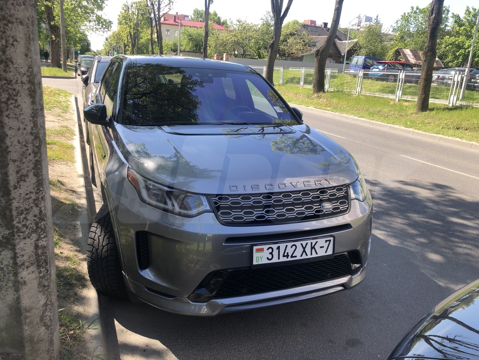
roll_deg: -4.5
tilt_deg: -14.7
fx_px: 387
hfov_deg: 63.4
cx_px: 240
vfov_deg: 49.7
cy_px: 180
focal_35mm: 28
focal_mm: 4
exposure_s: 1/453
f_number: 1.8
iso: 20
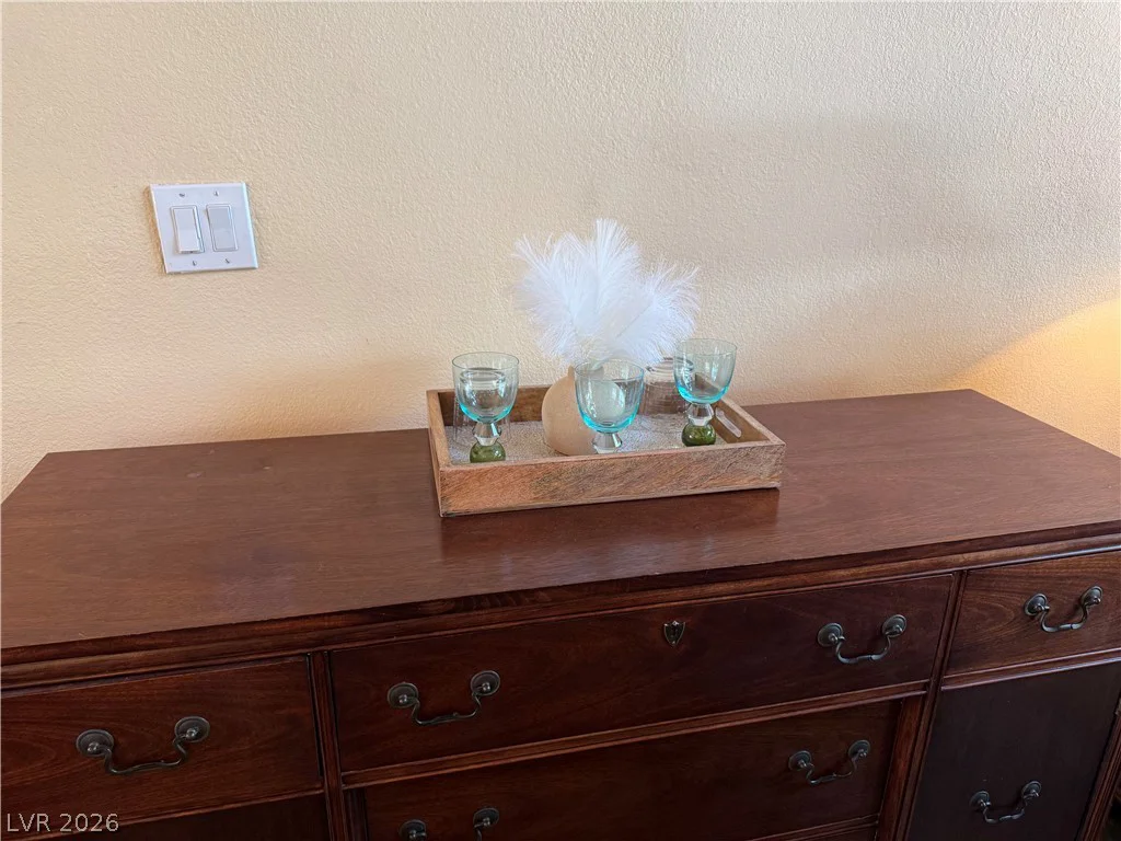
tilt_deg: -20.6
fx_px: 777
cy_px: 420
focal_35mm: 24
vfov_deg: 56.8
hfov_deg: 71.6
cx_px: 560
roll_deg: -1.0
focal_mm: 6.76
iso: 200
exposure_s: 1/60
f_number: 1.78
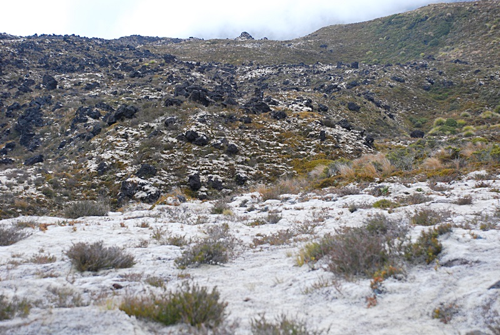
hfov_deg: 27.0
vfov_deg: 18.2
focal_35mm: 75
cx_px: 250
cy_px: 168
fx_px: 1043
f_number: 5.6
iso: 400
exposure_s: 1/400
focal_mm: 50
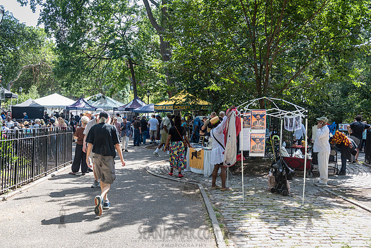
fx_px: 392
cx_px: 186
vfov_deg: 35.1
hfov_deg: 50.7
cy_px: 124
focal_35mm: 38
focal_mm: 38
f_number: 3.2
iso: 200
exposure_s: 1/400
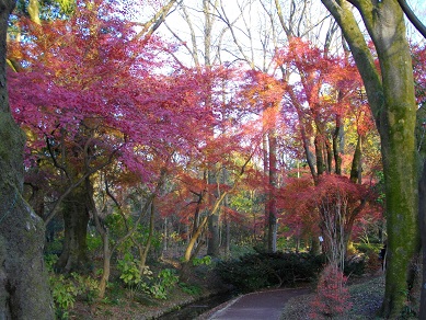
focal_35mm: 40
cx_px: 213
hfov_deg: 46.8
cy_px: 160
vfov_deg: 36.0
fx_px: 492
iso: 200
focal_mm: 7.1
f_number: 3.2
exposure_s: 1/100
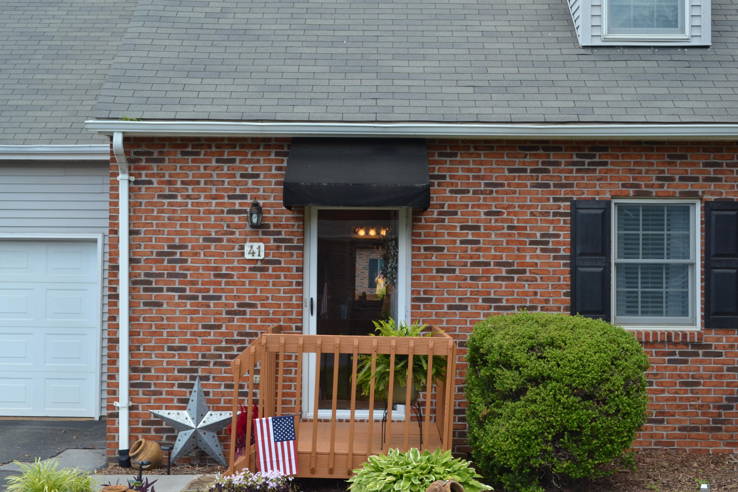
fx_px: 1045
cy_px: 246
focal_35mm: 51
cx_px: 369
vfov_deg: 26.5
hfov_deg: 38.9
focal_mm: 34
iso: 250
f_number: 8
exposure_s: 1/125
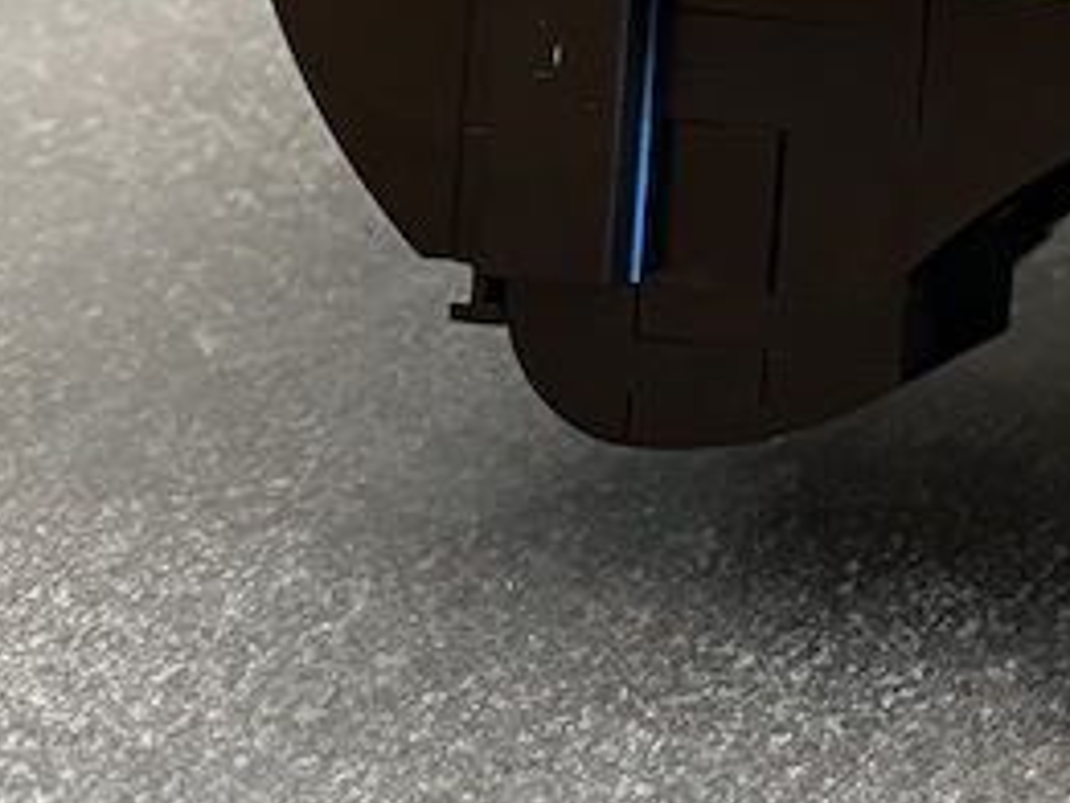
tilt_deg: -28.4
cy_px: -340
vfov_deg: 13.8
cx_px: 2070
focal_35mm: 102
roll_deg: -2.3
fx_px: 3154
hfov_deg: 15.7
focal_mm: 5.1
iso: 250
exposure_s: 1/60
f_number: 1.6
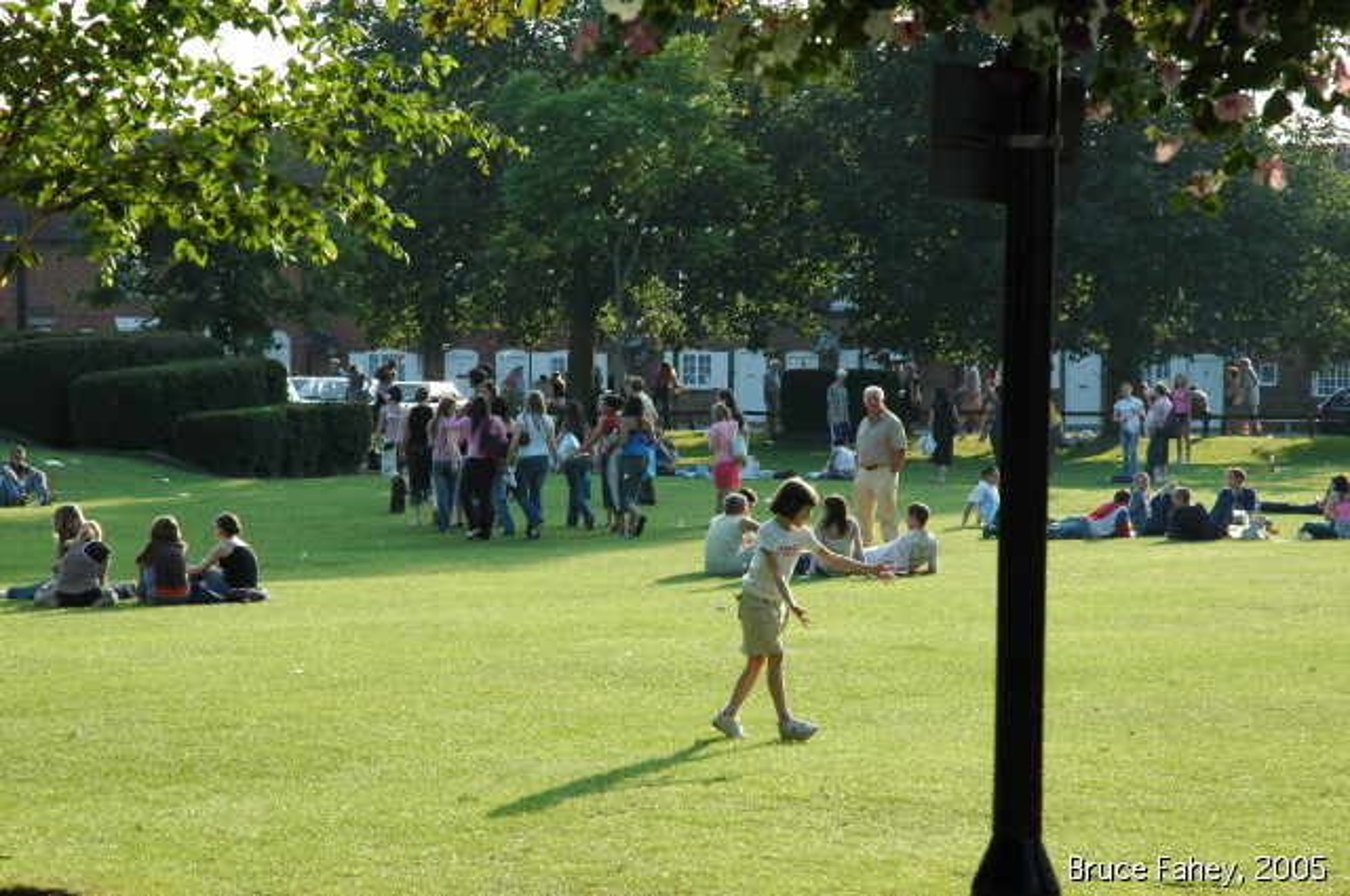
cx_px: 675
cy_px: 448
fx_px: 3932
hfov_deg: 19.5
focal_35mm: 105
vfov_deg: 13.0
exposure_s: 1/250
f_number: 10
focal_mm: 70
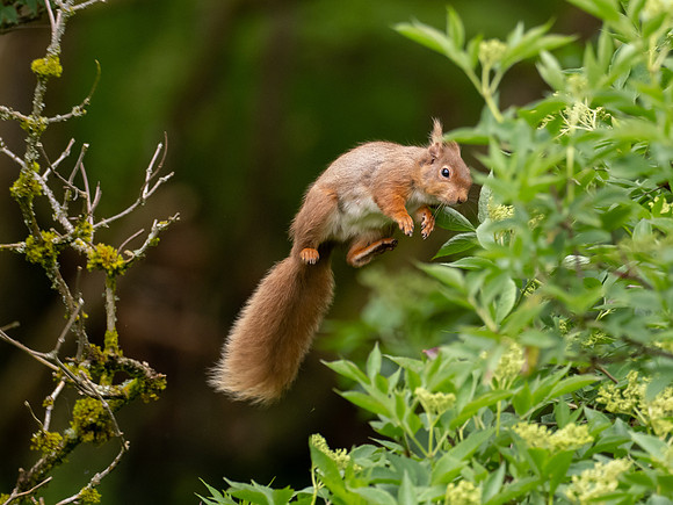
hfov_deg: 2.3
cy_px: 251
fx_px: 16622
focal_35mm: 855
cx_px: 280
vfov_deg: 1.7
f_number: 4
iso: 1000
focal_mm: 300
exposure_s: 1/1250
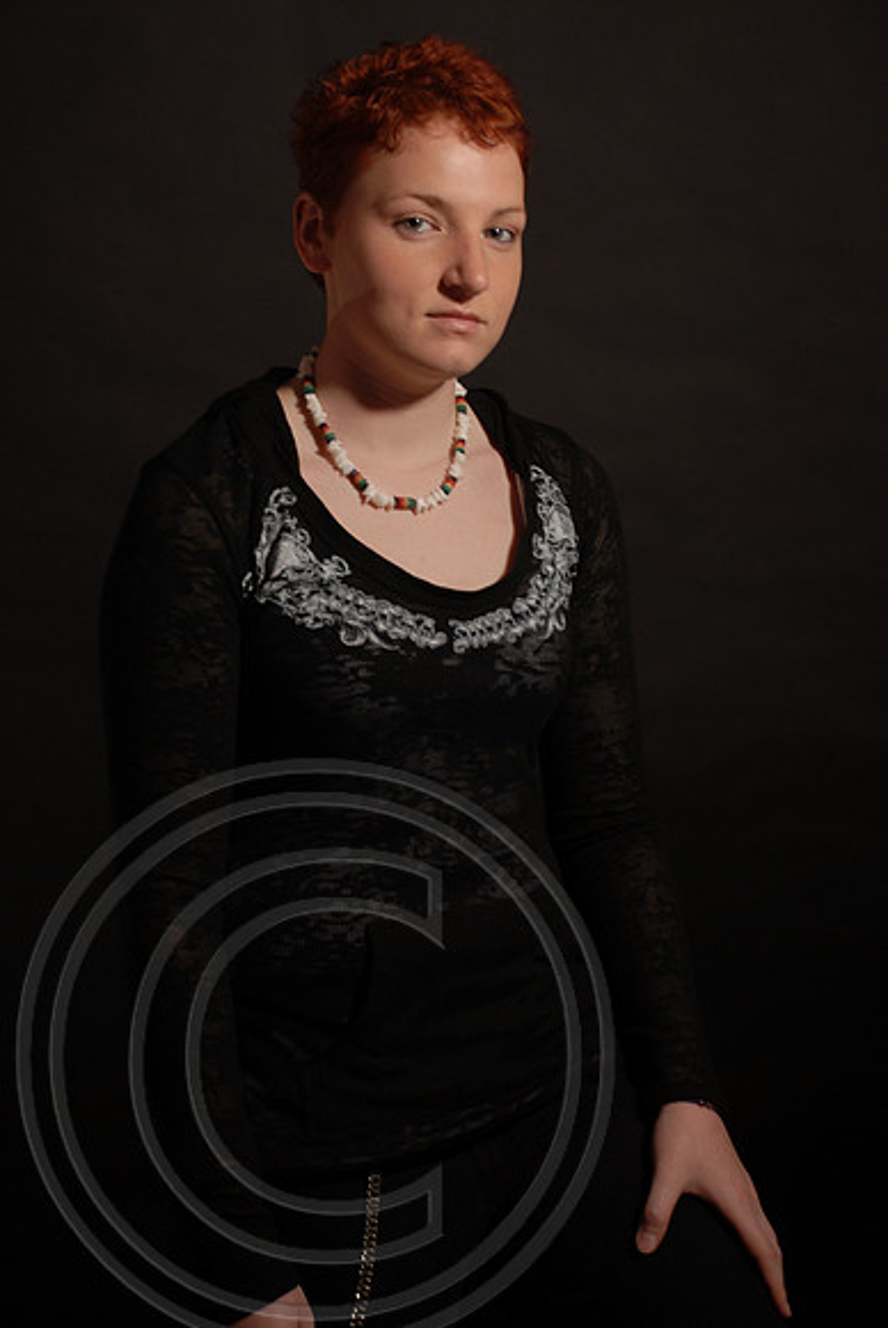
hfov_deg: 15.7
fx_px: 3211
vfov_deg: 23.4
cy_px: 664
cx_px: 444
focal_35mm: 87
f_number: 5.6
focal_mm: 58
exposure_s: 1/125
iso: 100
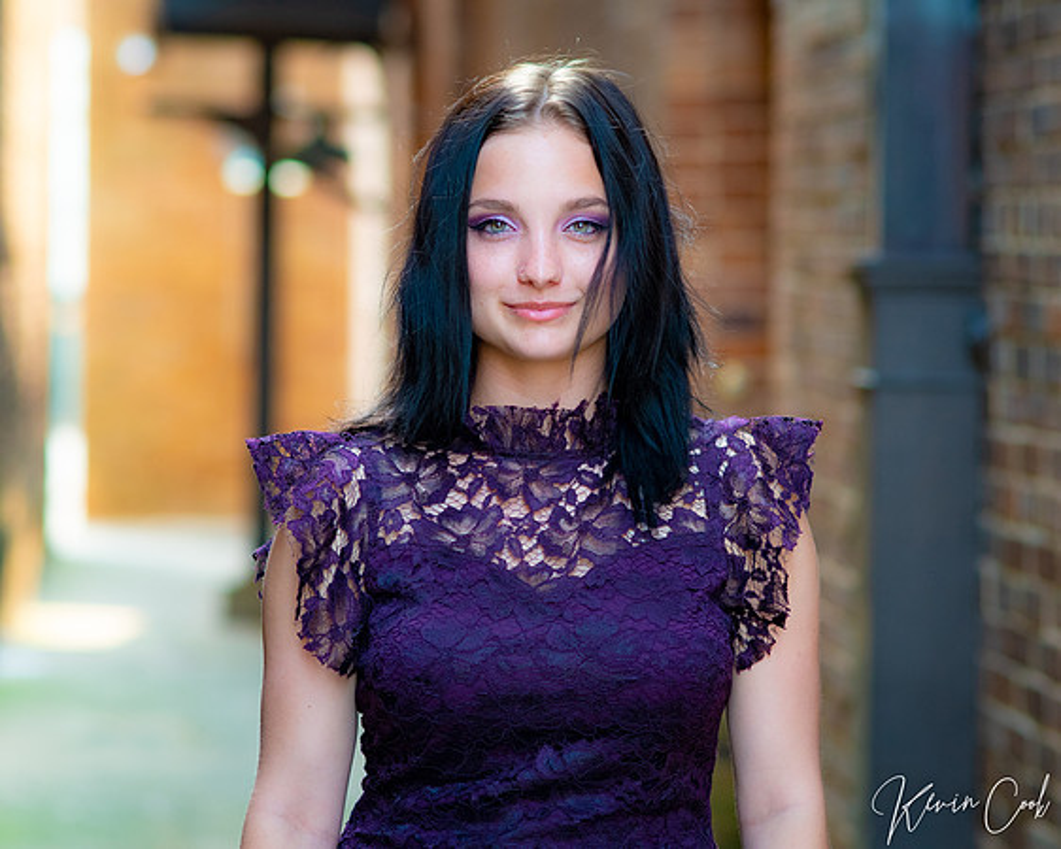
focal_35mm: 143
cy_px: 424
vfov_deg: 10.8
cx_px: 551
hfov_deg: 13.5
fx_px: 4497
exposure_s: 1/250
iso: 400
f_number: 2.8
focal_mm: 85
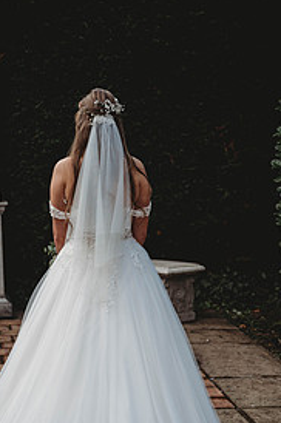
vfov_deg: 27.0
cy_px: 326
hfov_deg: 18.3
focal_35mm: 74
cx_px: 104
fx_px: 869
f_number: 2.8
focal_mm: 45
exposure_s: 1/1250
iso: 100
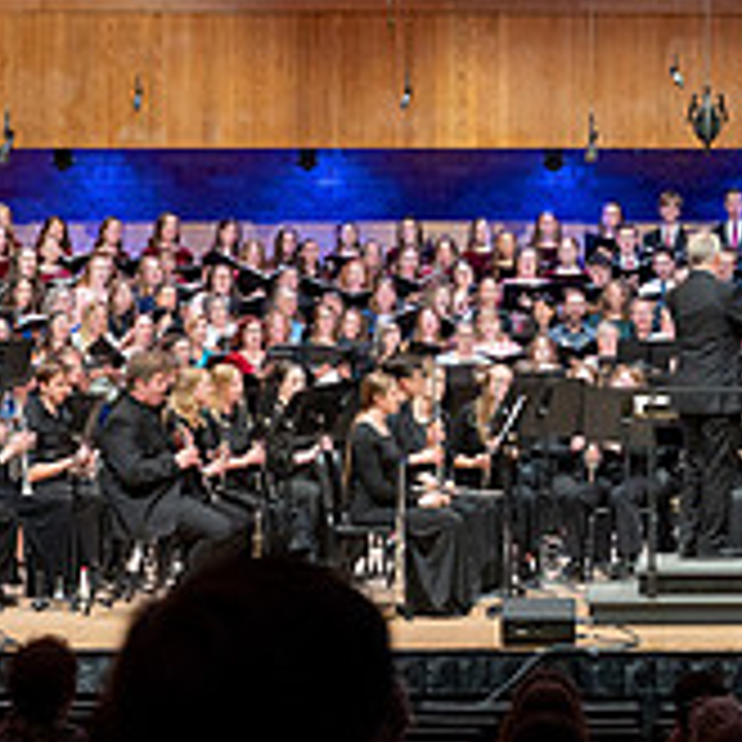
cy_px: 17
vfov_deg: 13.7
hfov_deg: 13.7
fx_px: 3056
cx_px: 701
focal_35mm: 126
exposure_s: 1/200
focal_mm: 40
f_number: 3.5
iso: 1600
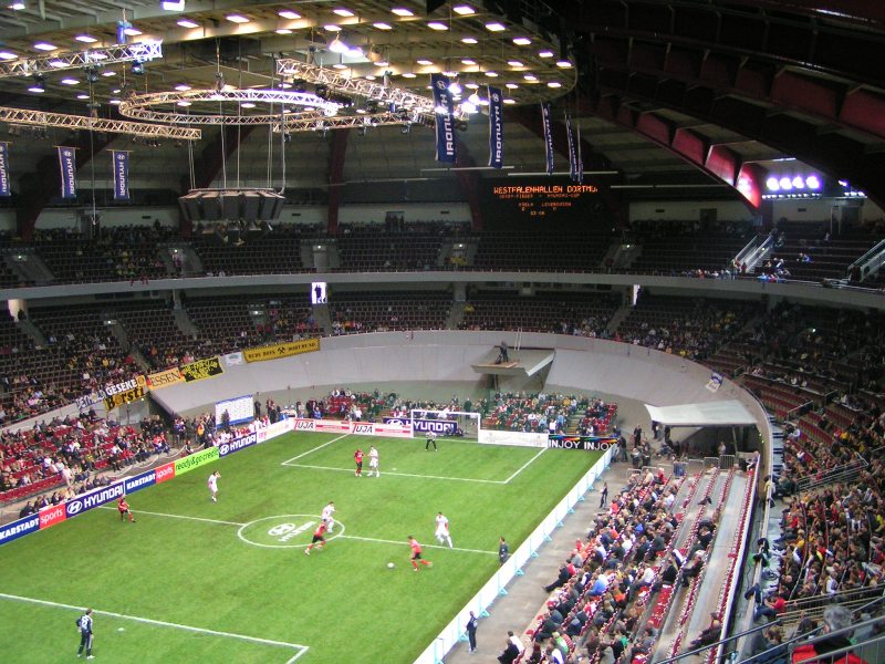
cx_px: 442
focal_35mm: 38
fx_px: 972
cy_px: 332
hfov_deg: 49.0
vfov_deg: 37.7
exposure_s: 1/30
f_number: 2.8
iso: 200
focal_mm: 5.8
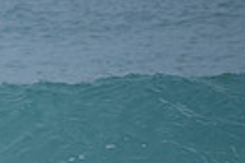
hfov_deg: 0.9
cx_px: -279
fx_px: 15076
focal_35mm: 2218
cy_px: 147
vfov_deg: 0.6
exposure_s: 1/2000
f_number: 5.6
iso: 280
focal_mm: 500
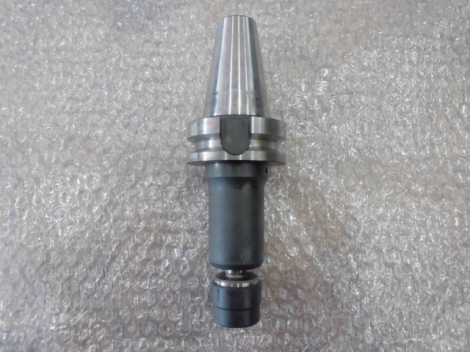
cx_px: 235
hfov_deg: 67.3
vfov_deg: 53.1
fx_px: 353
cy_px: 176
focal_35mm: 26
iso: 400
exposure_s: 1/60
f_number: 3.5
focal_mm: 4.6
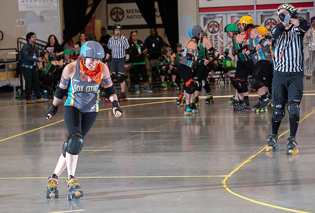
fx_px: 1276
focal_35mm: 145
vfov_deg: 9.5
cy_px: 117
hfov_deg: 14.1
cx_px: 138
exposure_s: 1/160
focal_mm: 130
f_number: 5.6
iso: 640
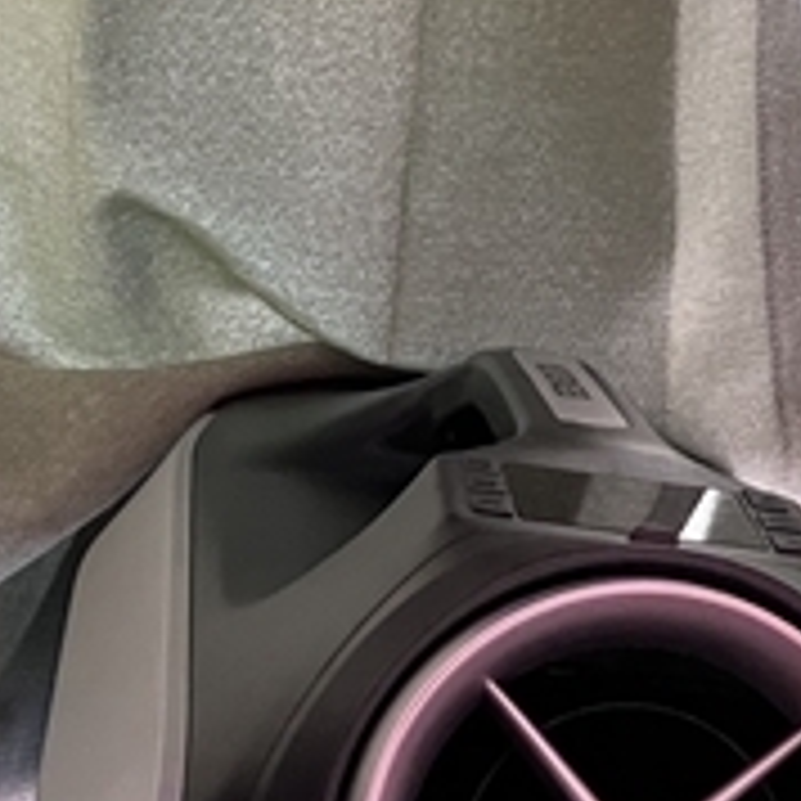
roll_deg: -5.8
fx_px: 2906
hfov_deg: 15.6
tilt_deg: -30.9
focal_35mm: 111
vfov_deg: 14.5
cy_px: 1256
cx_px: 130
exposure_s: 1/40
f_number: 1.8
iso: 400
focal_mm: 3.99
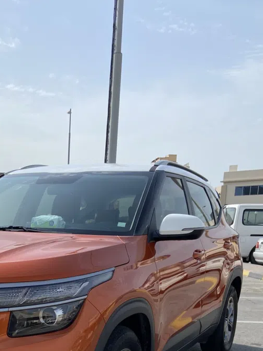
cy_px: 349
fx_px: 537
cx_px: 37
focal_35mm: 53
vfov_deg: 33.2
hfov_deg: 26.8
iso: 32
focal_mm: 4.25
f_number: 1.8
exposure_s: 1/4808
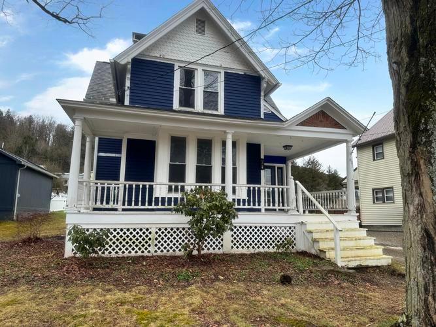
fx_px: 302
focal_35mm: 24
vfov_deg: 56.8
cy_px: 164
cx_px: 218
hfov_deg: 71.6
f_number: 1.78
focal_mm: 6.76
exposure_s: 1/1767
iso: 80
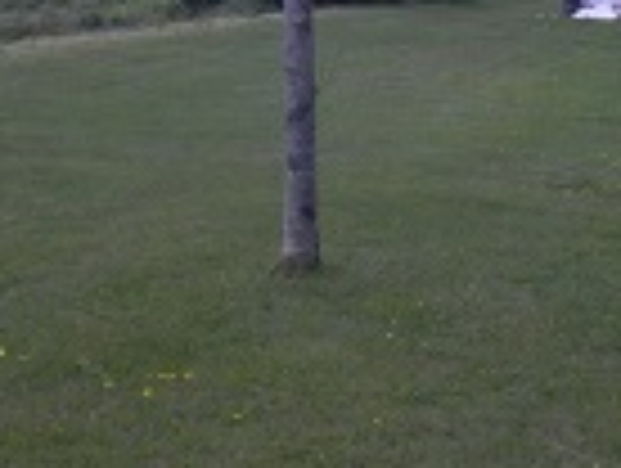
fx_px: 1456
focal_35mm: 81
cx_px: 594
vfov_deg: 17.6
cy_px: -45
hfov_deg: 23.3
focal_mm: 5
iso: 80
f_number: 7.9
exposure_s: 1/284
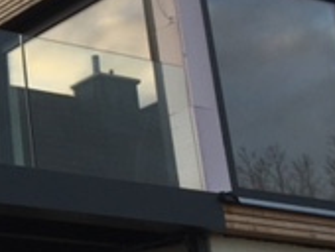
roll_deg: +0.3
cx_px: -179
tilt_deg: +21.4
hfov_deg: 16.3
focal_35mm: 109
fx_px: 1056
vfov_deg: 13.6
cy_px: 83
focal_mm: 4.15
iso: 32
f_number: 2.2
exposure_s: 1/388
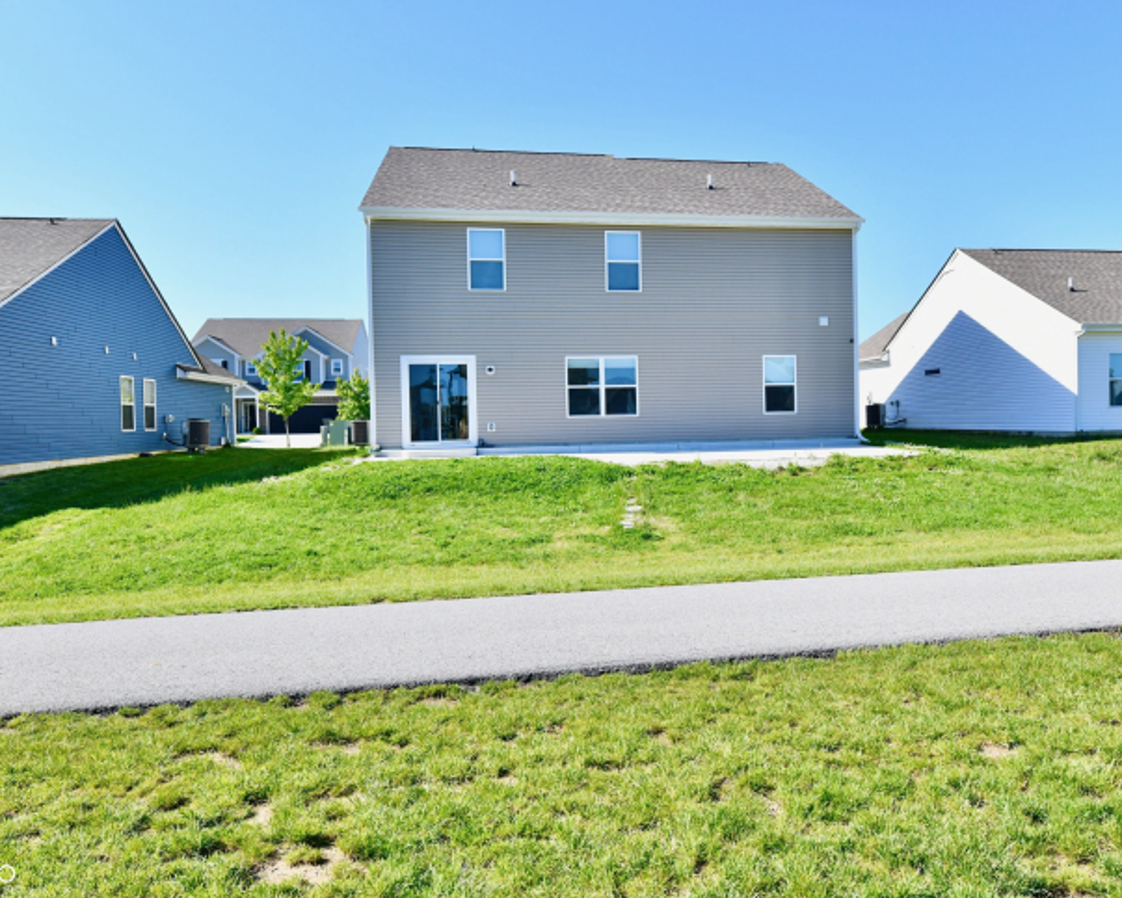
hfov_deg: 61.8
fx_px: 930
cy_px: 441
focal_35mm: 28
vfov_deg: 51.6
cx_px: 653
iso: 640
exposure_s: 1/500
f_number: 11
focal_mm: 24
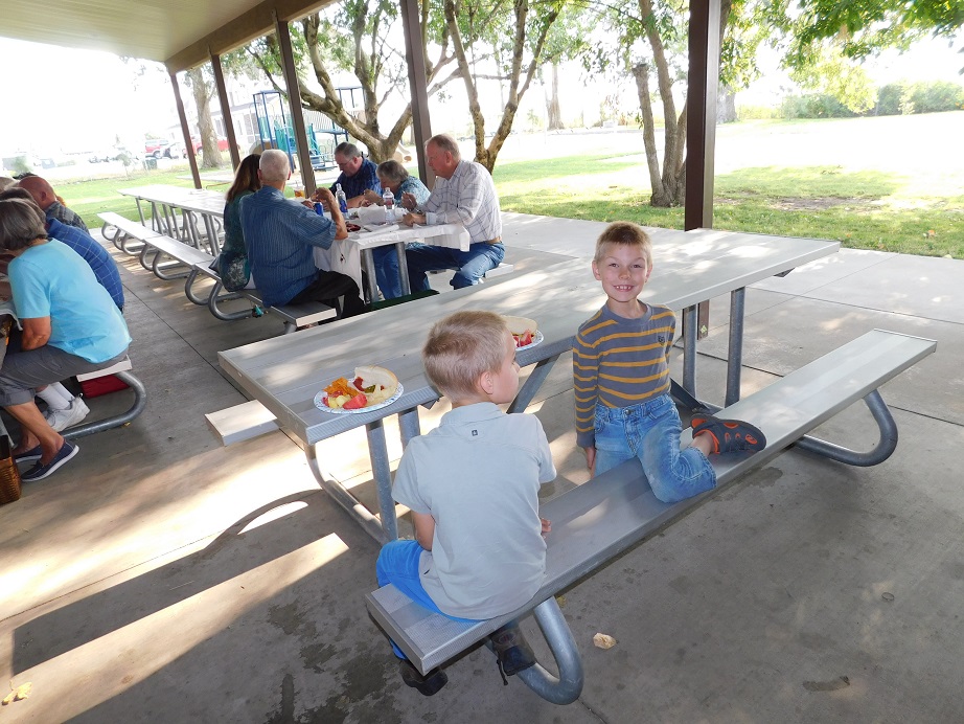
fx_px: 641
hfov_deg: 73.9
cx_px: 482
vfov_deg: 58.9
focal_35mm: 23
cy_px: 362
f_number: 3
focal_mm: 4
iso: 125
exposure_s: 1/60
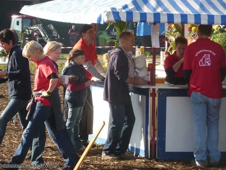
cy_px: 84
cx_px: 111
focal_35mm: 182
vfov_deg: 8.2
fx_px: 1189
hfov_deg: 10.9
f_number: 4.8
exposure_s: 1/200
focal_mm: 30.5
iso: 100
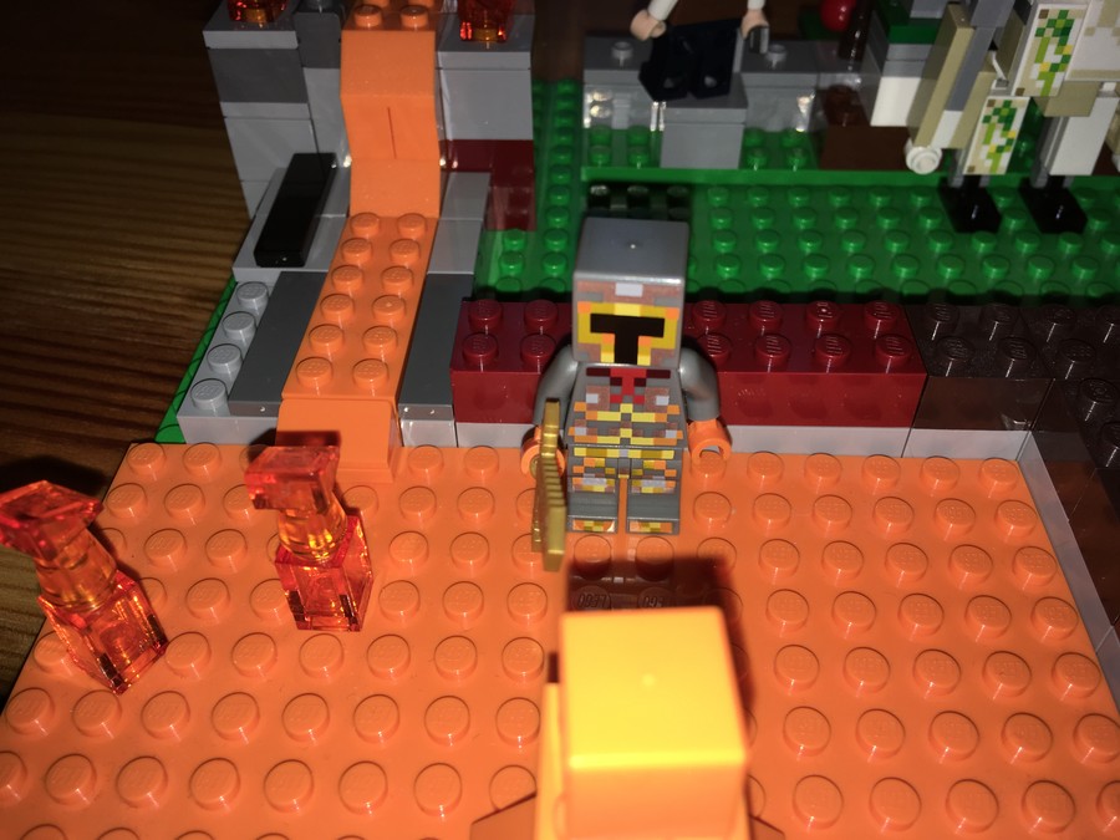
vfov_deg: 48.2
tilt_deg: -44.7
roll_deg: +0.6
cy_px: 420
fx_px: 938
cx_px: 560
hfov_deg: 61.7
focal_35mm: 29
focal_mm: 4.15
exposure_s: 1/182
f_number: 2.2
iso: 25
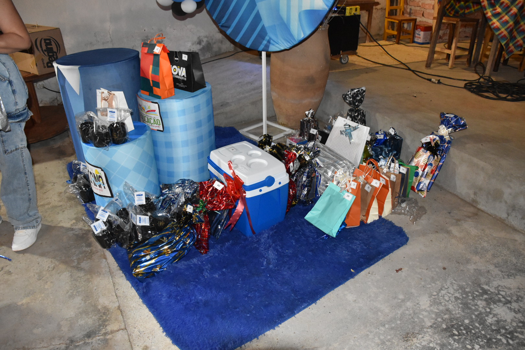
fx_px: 394
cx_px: 262
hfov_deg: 67.4
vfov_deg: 47.9
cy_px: 175
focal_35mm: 27
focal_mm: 18
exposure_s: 1/100
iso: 3200
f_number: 4
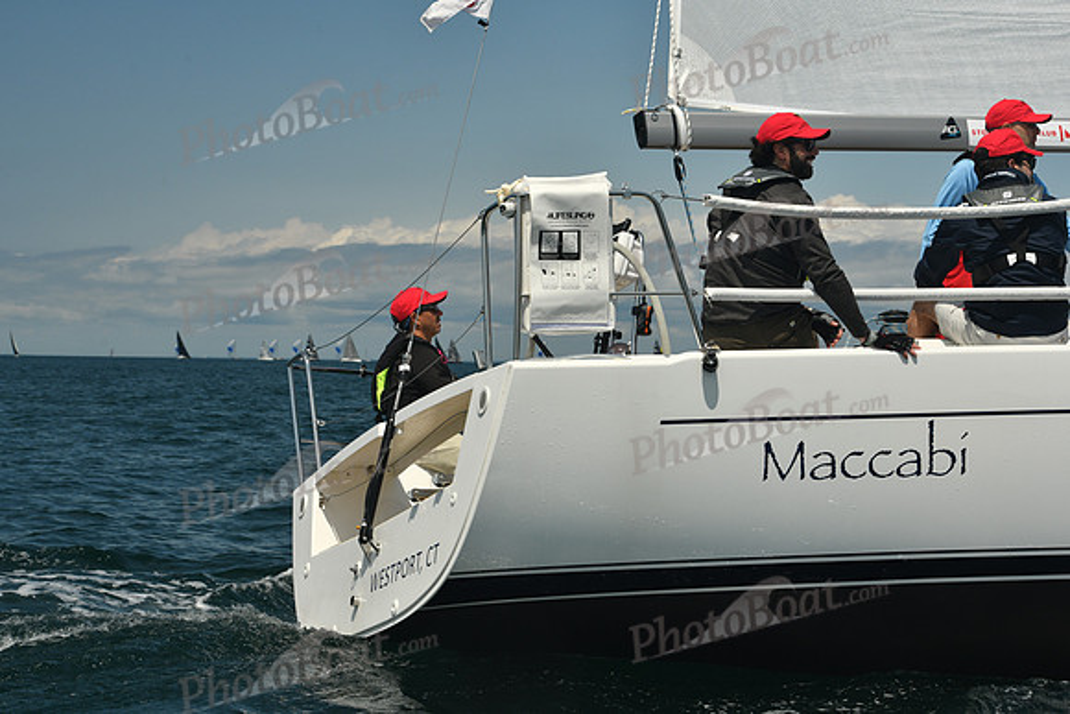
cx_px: 535
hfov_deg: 23.6
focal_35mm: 86
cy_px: 357
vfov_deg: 15.9
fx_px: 2557
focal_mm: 86
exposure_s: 1/640
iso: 320
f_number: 9
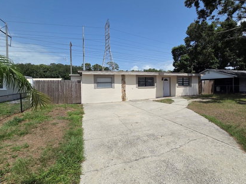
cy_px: 88
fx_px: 114
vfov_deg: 78.1
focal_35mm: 16
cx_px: 139
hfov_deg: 94.0
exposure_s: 1/2985
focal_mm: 2.2
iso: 50
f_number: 2.2
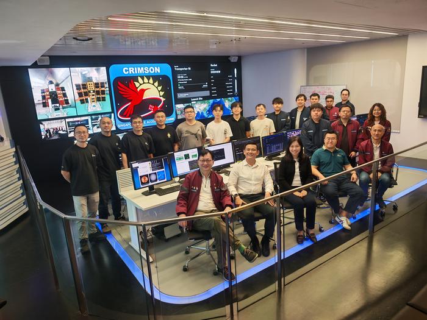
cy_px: 160
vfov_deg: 56.8
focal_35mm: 24
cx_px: 214
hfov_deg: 71.6
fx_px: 296
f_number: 2
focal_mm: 6.83
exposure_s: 1/100
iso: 125
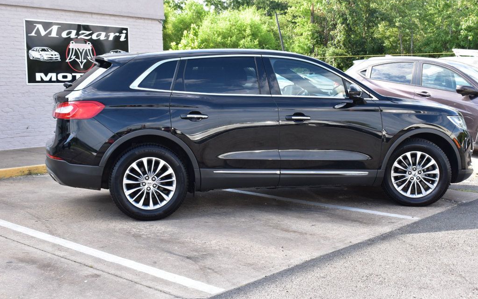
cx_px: 239
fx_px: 599
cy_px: 140
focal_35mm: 46
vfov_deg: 28.0
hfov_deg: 43.5
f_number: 10
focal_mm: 30
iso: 400
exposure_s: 1/160
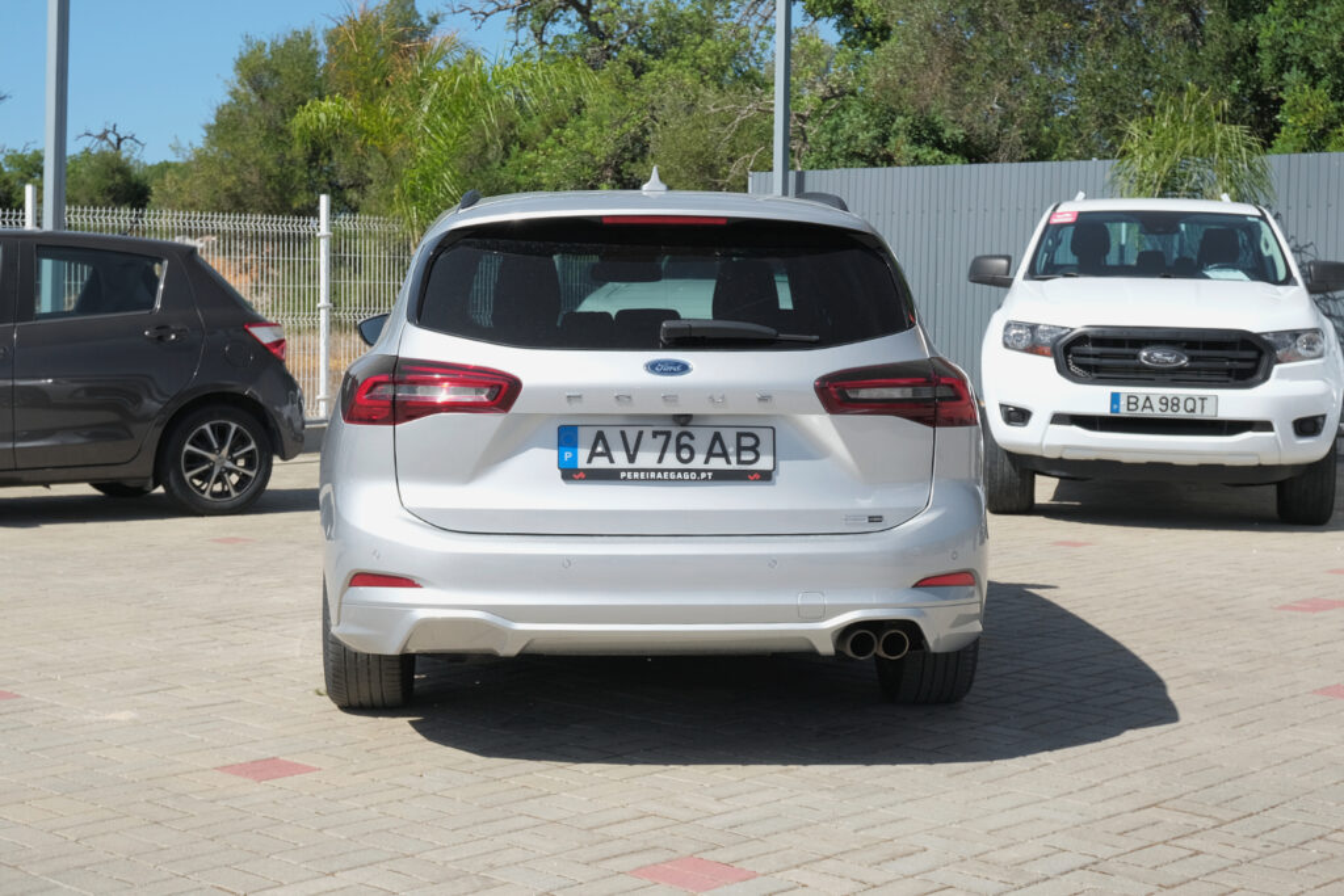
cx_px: 672
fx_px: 1867
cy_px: 448
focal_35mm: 50
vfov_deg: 27.0
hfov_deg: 39.6
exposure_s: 1/250
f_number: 9
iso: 160
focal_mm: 33.3
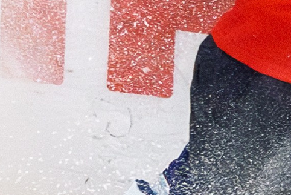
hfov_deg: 0.7
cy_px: 21
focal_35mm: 2908
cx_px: 675
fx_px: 23520
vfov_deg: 0.5
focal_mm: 185
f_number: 5.6
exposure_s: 1/1600
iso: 2800
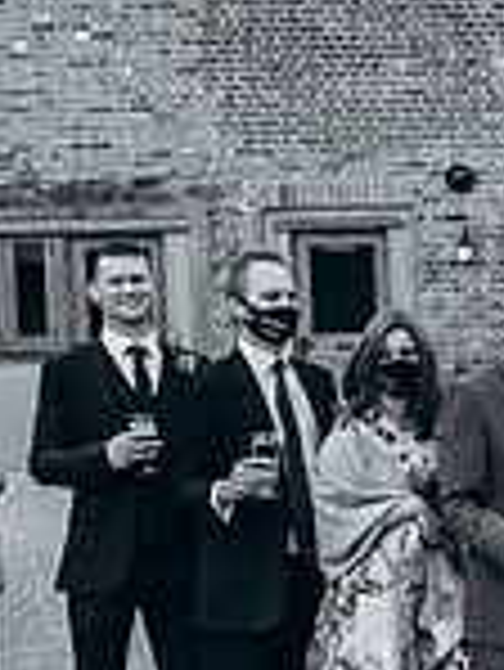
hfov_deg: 10.5
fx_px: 2539
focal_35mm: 131
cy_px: 549
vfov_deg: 14.9
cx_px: 972
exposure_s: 1/100
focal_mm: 35
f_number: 8
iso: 200
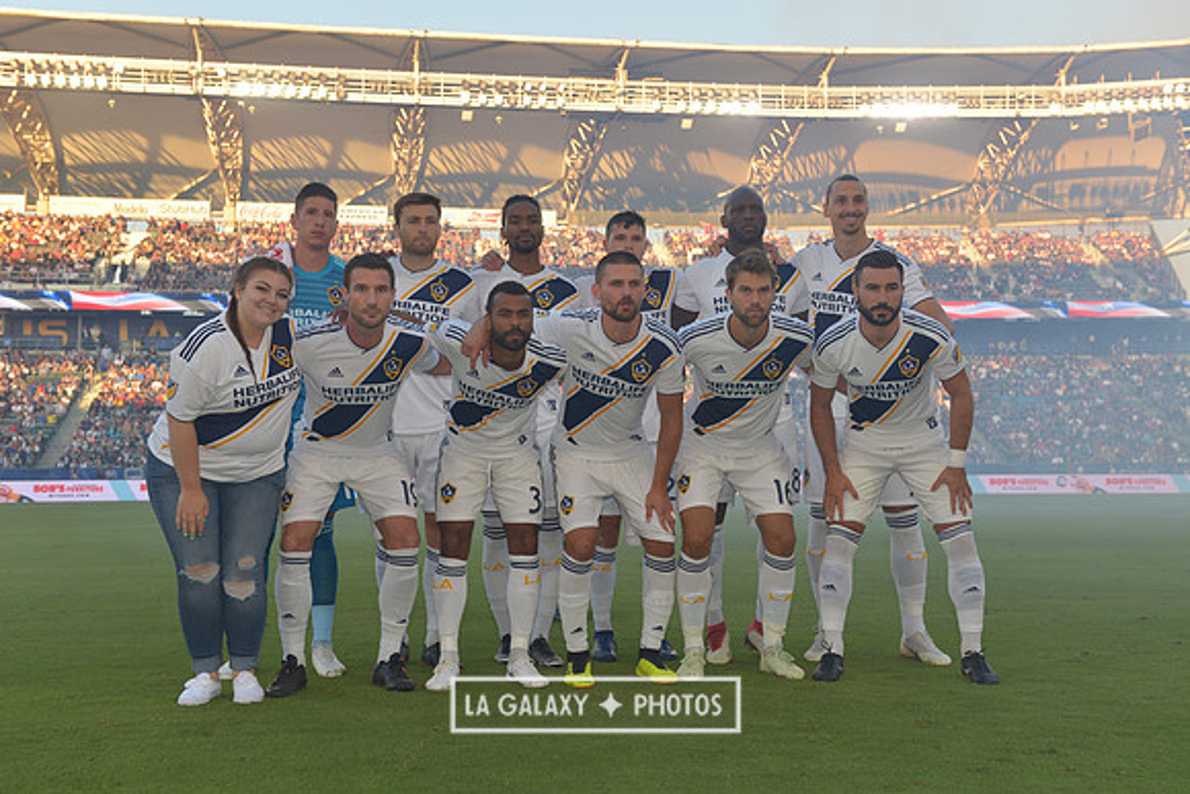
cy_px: 397
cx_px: 595
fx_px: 1488
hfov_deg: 43.6
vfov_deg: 29.9
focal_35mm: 45
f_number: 6.3
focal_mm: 45
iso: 200
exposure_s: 1/160
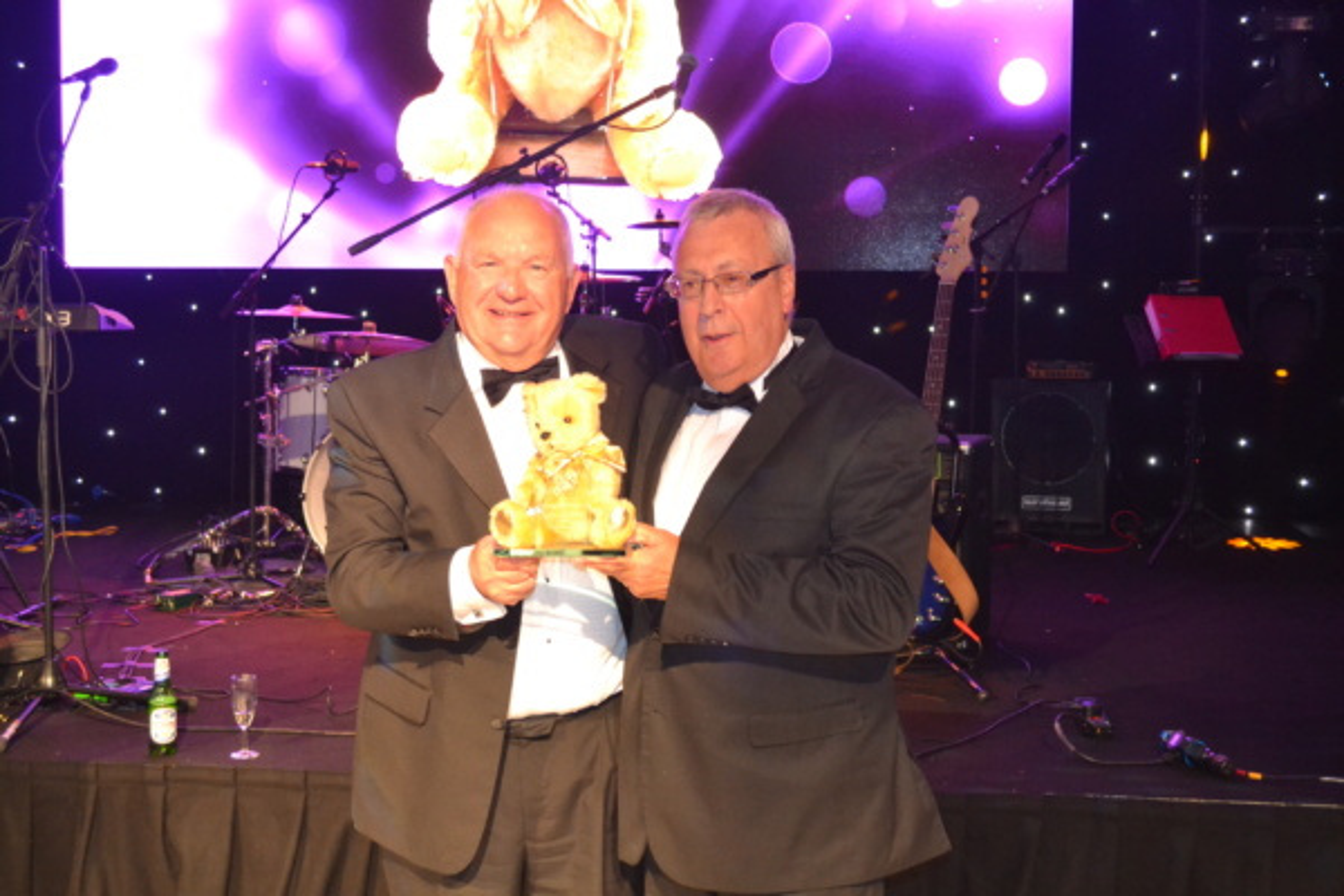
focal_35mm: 51
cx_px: 672
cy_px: 448
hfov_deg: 38.9
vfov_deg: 26.5
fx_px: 1904
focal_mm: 34
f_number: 5
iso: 2500
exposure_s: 1/60
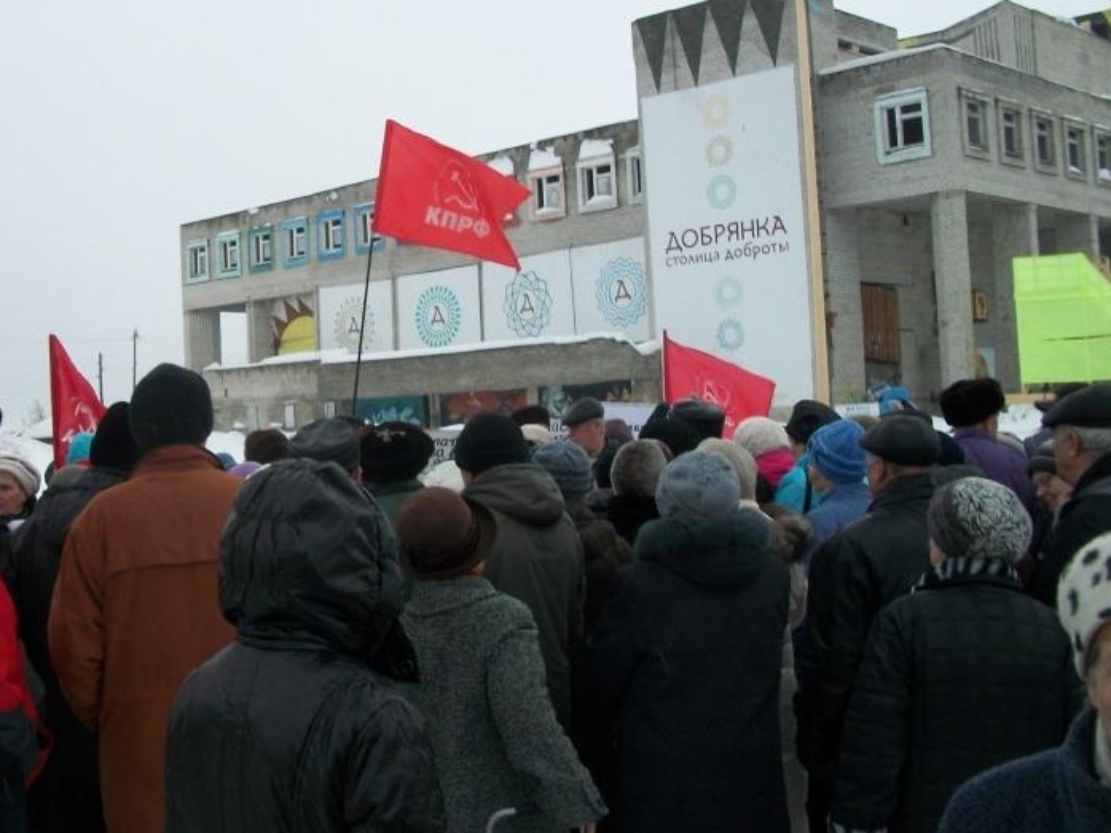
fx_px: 1509
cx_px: 330
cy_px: 358
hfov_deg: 39.7
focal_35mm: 47
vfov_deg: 30.8
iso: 80
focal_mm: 5.7
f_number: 5.5
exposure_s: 1/250
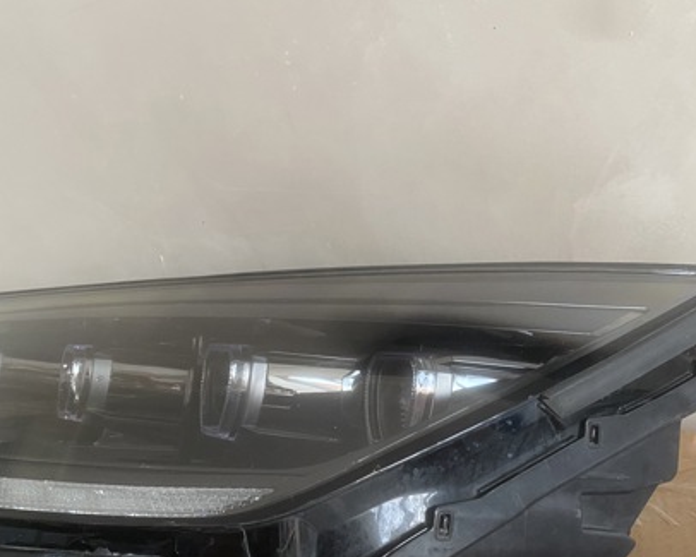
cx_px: 315
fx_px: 824
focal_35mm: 40
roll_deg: +2.1
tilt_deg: -22.2
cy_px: 316
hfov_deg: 45.7
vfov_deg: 37.3
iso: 160
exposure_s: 1/60
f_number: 1.8
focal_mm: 4.25
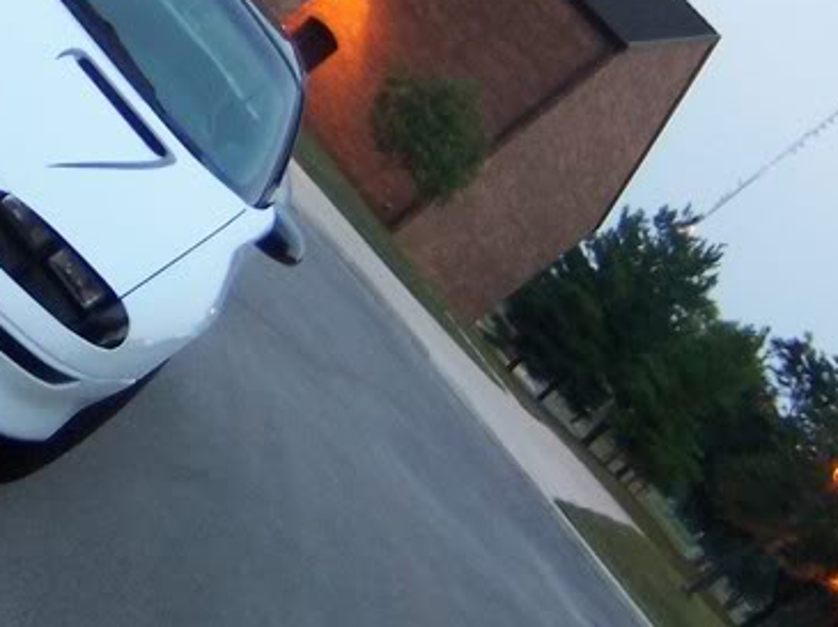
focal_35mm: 79
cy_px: -5
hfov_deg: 23.5
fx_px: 1911
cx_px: -30
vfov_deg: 18.1
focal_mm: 5.6
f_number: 2.2
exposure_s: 1/30
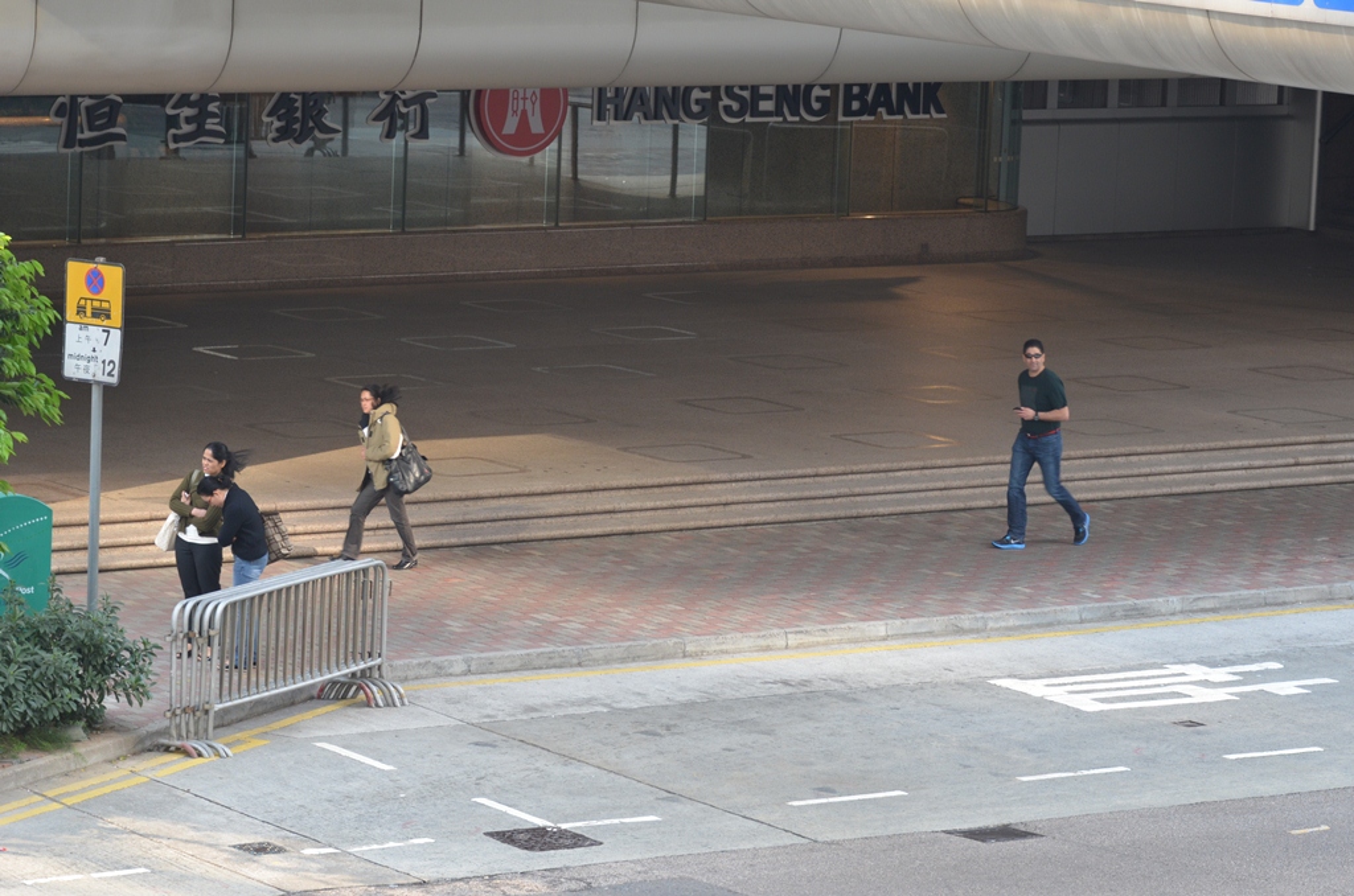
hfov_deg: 13.1
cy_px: 448
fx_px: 5911
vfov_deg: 8.7
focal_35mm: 158
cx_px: 677
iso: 450
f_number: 5.3
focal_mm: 105
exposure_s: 1/60
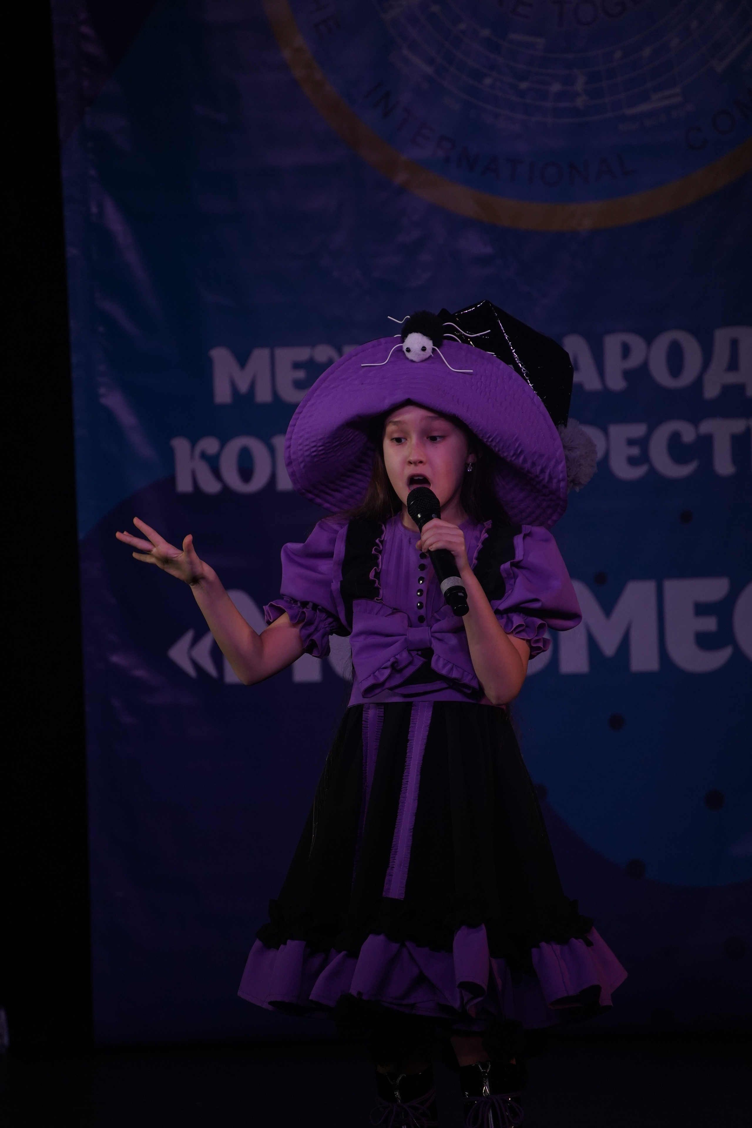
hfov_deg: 5.1
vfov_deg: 7.6
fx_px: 8459
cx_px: 376
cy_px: 564
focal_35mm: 270
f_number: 6.3
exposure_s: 1/400
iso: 1600
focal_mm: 270
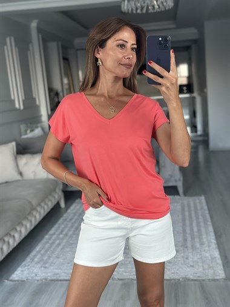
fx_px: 425
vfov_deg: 39.6
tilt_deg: -17.6
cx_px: 115
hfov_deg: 30.3
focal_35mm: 48
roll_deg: +4.8
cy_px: 154
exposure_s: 1/60
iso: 400
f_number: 1.78
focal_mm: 6.86
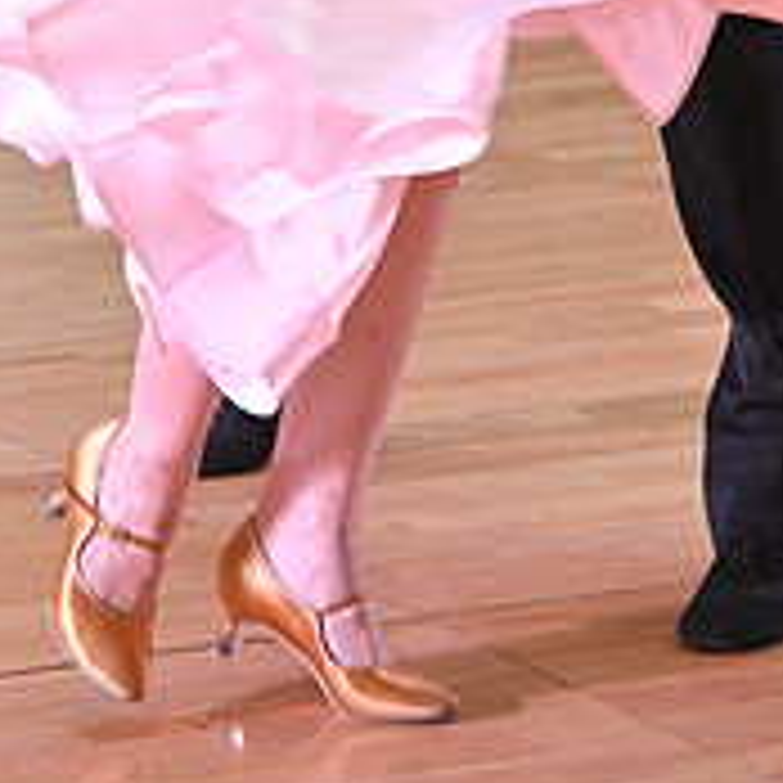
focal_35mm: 284
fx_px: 7268
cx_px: 178
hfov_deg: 6.2
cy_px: -477
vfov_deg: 6.1
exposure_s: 1/320
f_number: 5
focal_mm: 100
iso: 2500
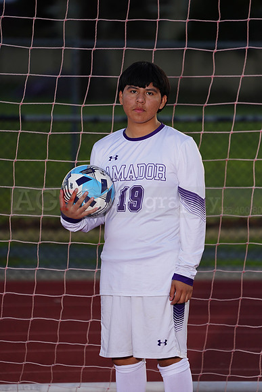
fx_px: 3567
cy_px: 196
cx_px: 131
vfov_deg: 6.3
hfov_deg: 4.2
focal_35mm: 327
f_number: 5.6
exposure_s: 1/250
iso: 320
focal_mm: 327
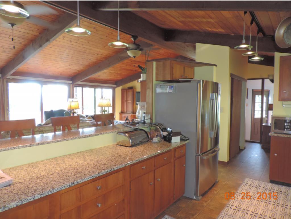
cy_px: 110
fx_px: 202
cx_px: 146
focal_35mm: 24
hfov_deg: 71.6
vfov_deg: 56.9
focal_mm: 4.3
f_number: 3
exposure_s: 1/40
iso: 360
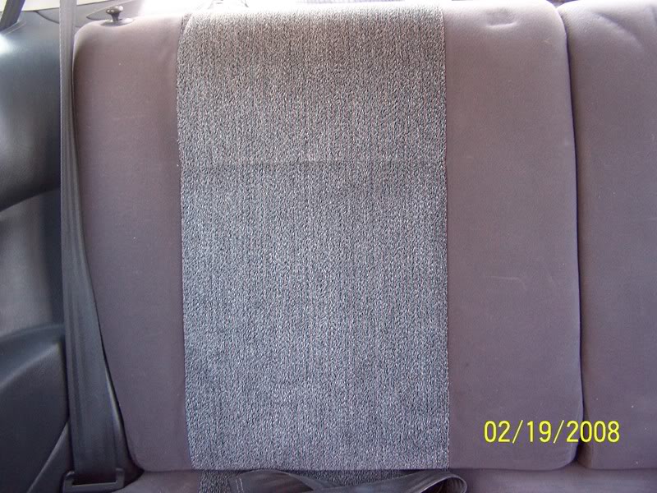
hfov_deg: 49.0
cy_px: 246
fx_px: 721
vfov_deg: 37.7
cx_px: 328
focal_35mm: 38
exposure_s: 1/20
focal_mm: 6.3
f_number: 2.8
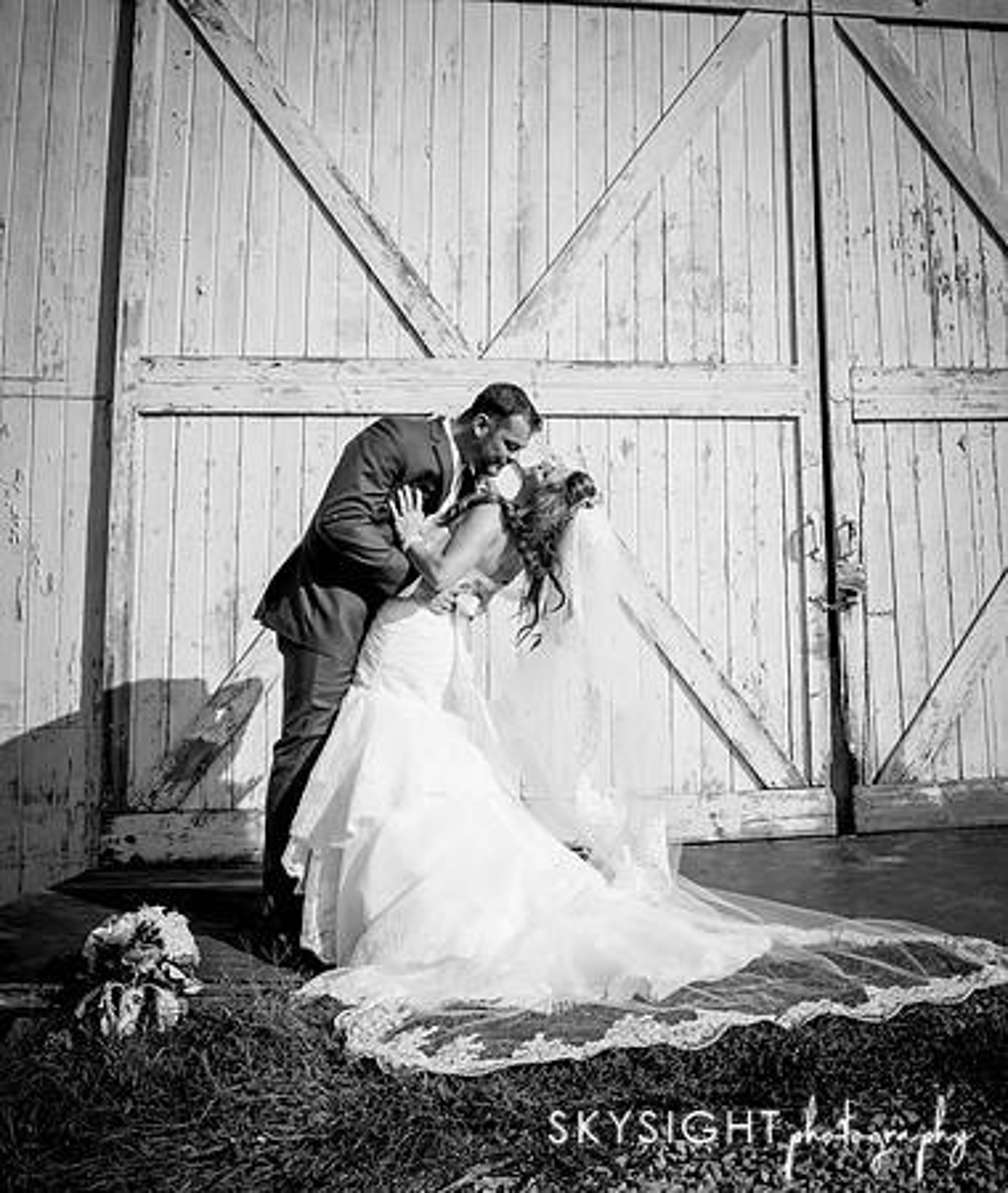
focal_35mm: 33
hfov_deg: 43.2
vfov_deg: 53.2
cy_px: 596
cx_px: 840
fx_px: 1192
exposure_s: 1/1000
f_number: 8
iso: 250
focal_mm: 24
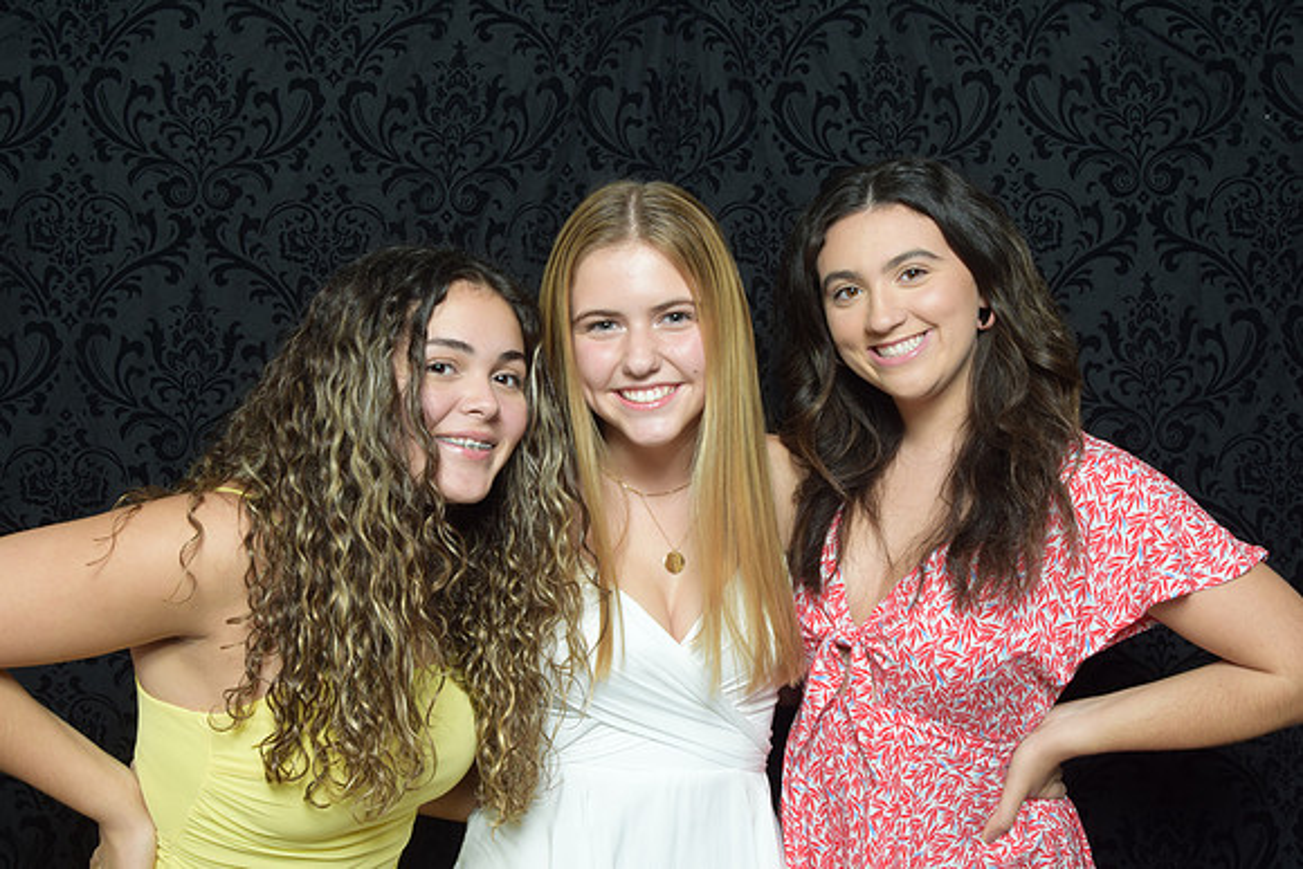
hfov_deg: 49.5
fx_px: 1412
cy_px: 434
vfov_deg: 34.2
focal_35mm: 39
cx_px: 652
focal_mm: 26
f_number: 20
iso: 500
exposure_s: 1/60
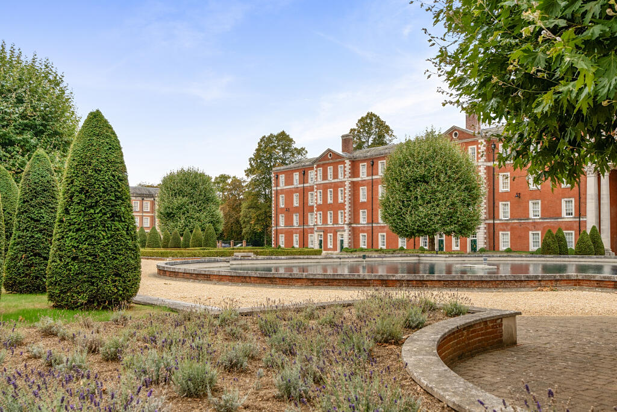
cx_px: 308
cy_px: 206
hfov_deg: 53.1
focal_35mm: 36
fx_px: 617
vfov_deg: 36.9
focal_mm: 24
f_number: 5
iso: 200
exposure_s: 1/320
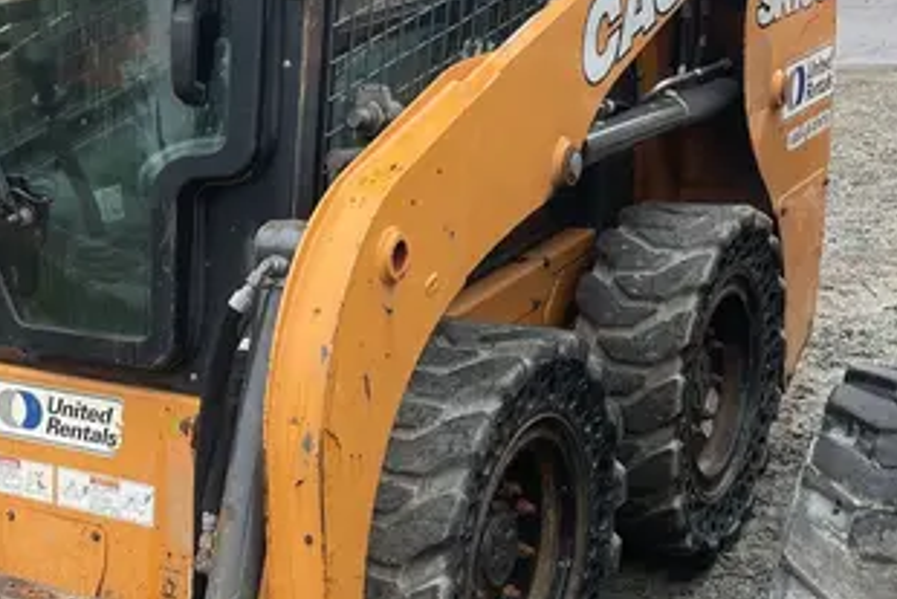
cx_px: 110
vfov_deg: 21.2
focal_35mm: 64
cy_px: 389
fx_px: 1595
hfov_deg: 30.2
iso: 32
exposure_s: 1/205
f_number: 1.6
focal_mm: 4.2
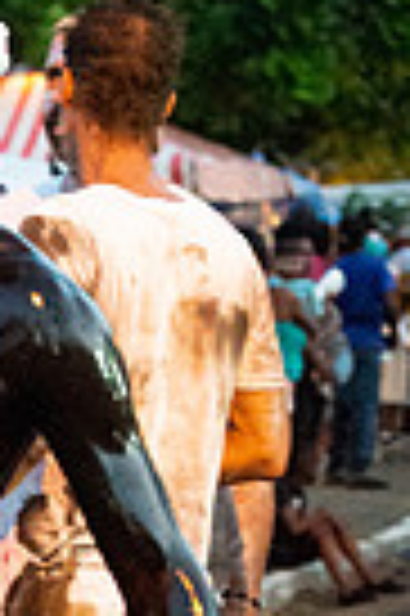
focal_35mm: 230
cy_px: 620
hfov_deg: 5.9
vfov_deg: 8.9
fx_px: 3939
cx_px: -196
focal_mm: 70
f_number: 5
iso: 25600
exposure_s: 1/160
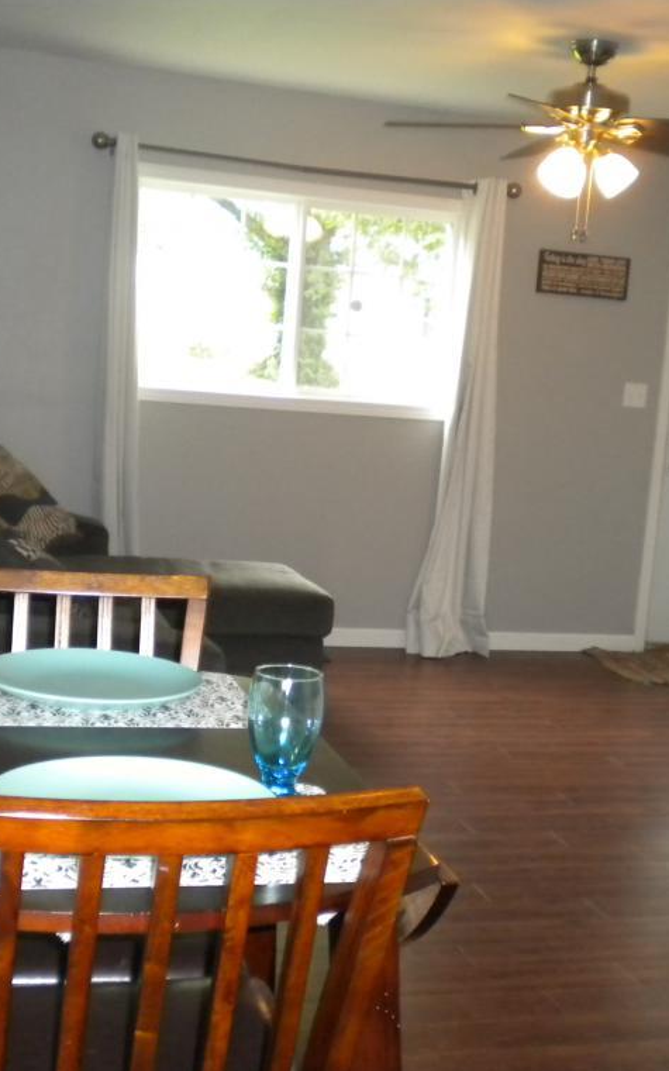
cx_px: 362
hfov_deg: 25.8
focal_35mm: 50
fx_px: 1459
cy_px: 538
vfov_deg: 40.3
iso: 400
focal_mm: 6.3
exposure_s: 1/66
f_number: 3.1
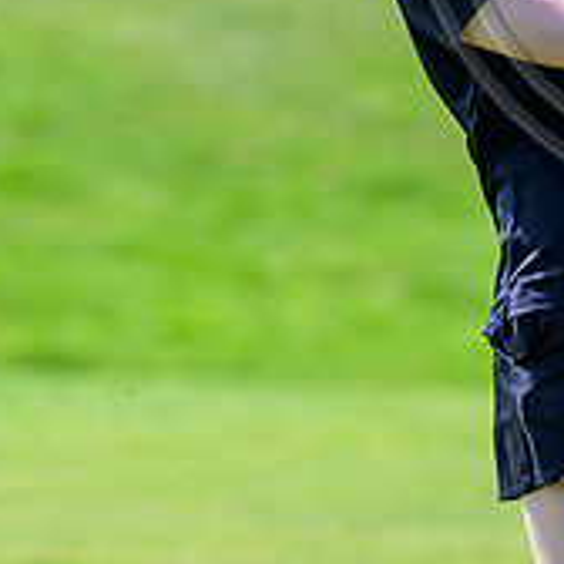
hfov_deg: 1.2
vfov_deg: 1.2
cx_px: 552
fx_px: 27429
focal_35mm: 1488
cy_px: -194
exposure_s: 1/3200
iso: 500
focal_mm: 400
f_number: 4
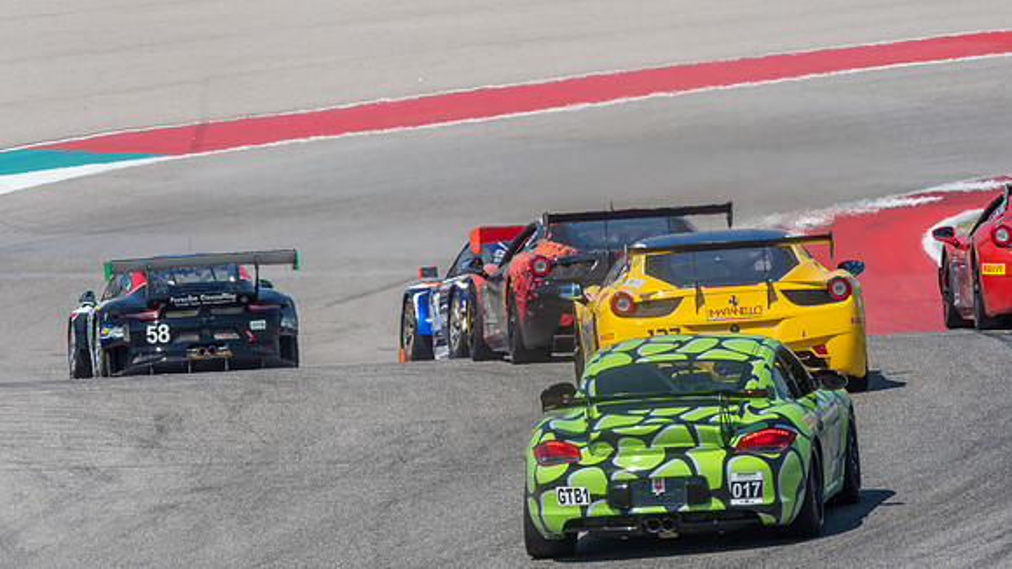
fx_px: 17567
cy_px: 190
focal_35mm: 655
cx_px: 506
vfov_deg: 1.9
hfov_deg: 3.3
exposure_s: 1/800
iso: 200
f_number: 9
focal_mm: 300
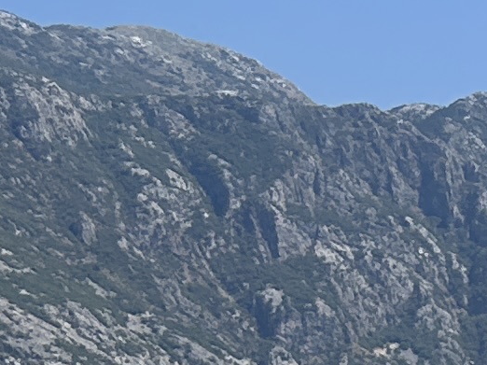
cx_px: 1402
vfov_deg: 6.9
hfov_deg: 8.4
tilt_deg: -4.6
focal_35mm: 201
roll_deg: +1.6
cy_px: 933
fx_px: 2826
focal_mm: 5.7
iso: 50
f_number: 1.5
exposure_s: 1/5587
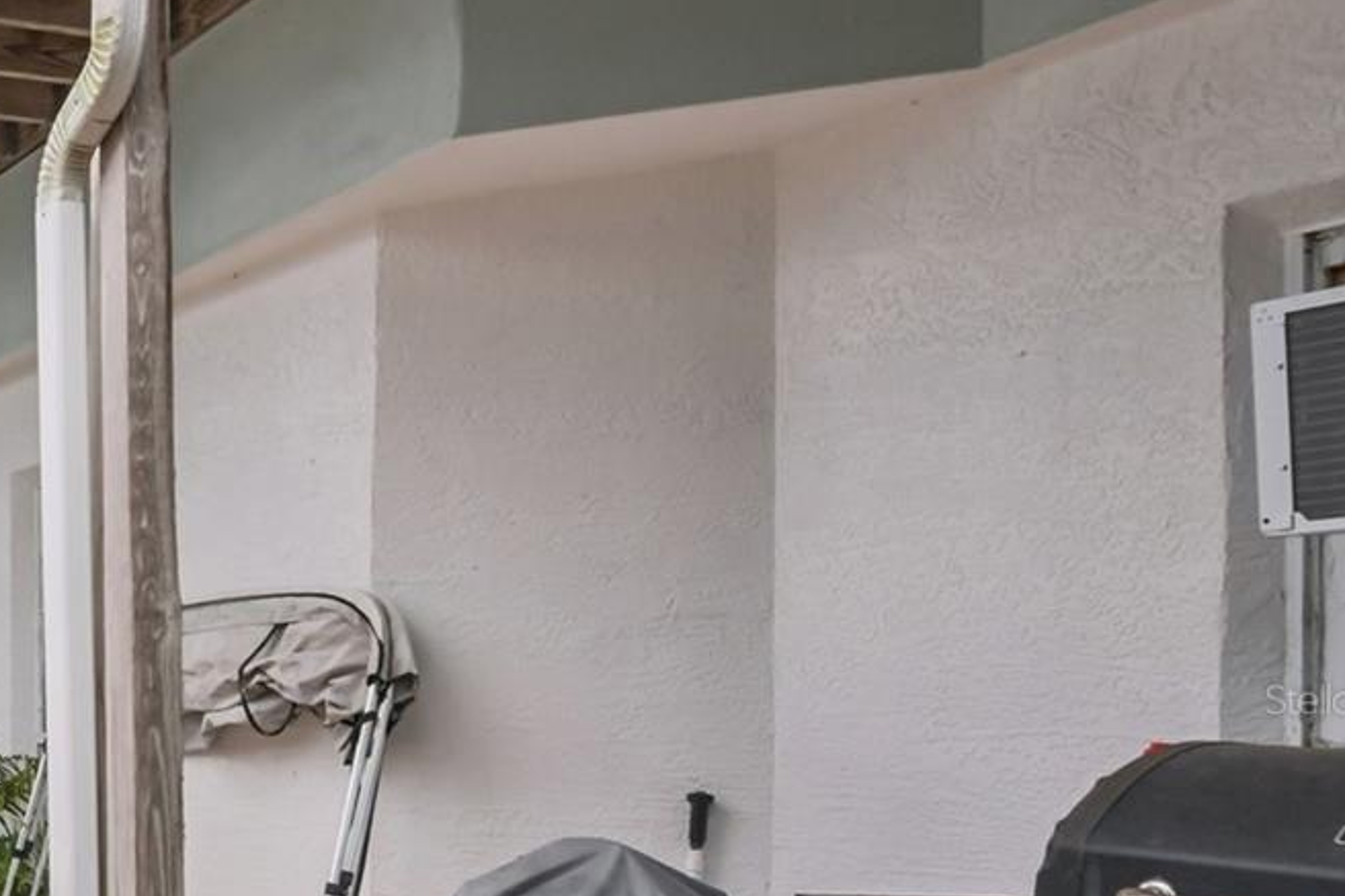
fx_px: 1457
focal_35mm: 39
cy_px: 699
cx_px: -193
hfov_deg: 39.0
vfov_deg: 33.3
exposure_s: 1/200
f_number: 8
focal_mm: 16
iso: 400
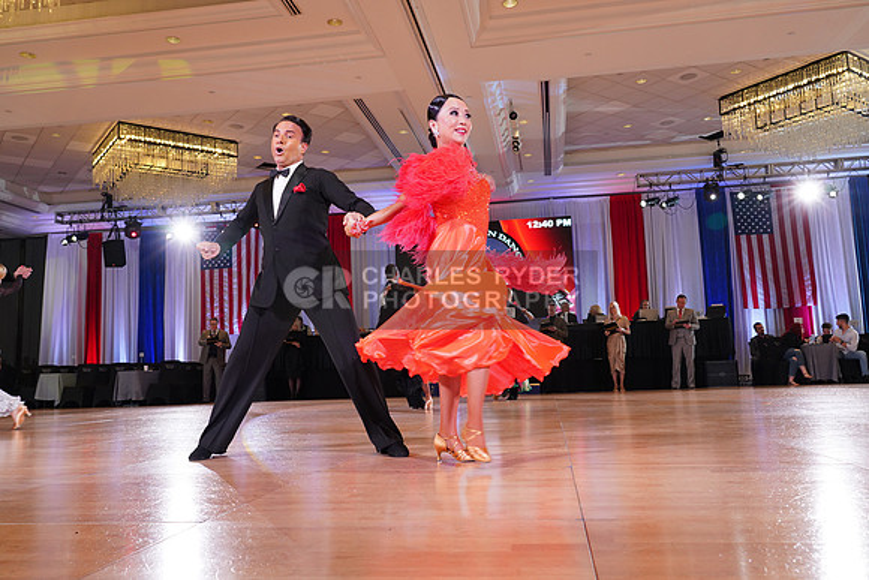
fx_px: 724
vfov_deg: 43.6
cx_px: 434
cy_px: 290
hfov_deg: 61.9
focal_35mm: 30
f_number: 5.6
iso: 1600
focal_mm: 30
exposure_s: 1/160
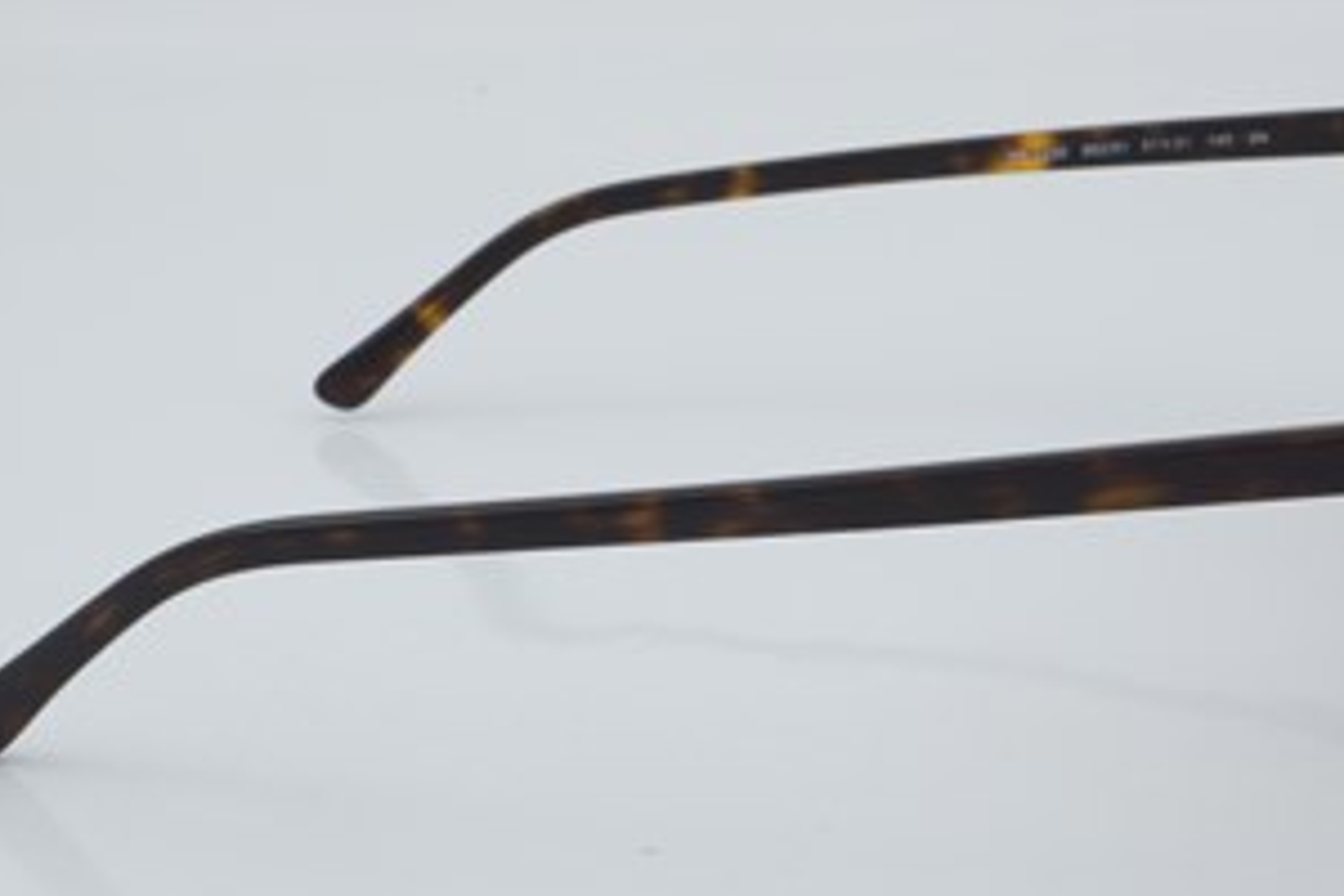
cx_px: 811
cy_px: 426
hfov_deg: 20.4
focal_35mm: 100
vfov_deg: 13.7
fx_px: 3733
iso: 100
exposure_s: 1/4
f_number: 29
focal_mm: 50
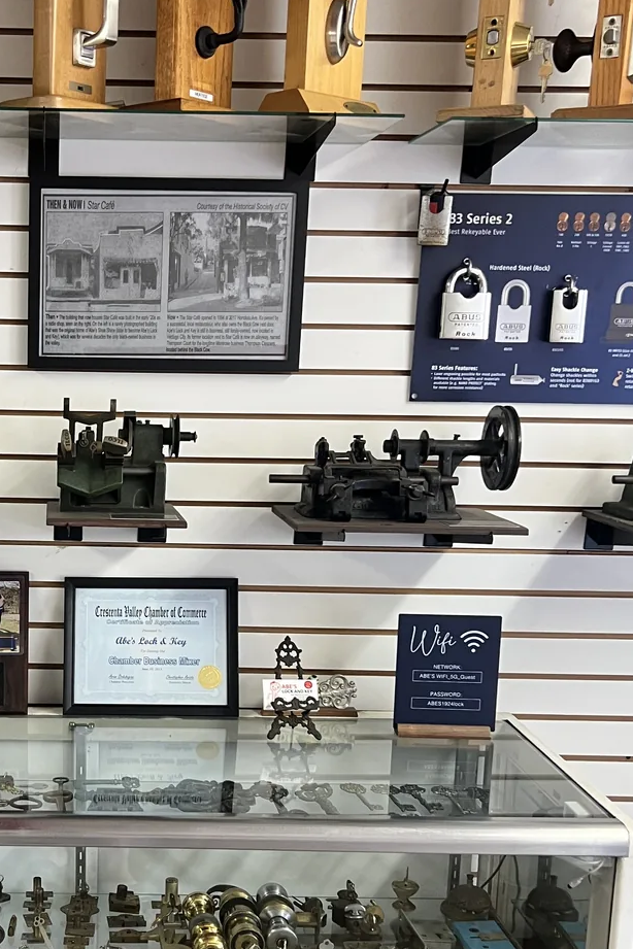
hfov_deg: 27.8
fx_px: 1240
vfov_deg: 41.6
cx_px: 85
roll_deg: -0.5
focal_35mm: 47
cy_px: 591
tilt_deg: -11.7
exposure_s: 1/60
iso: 125
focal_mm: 5.7
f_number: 1.5
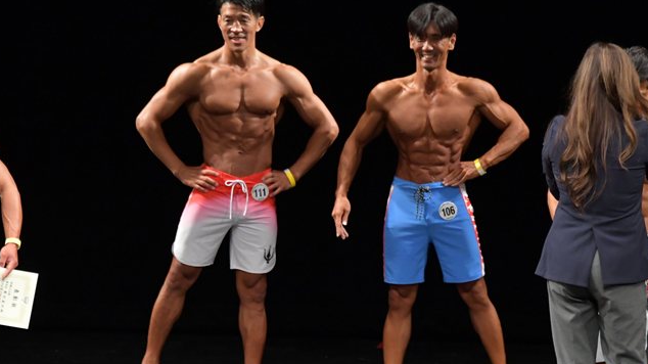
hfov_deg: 5.9
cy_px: 229
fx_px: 6269
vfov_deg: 3.3
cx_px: 348
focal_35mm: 365
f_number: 5.6
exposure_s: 1/400
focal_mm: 190
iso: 3200
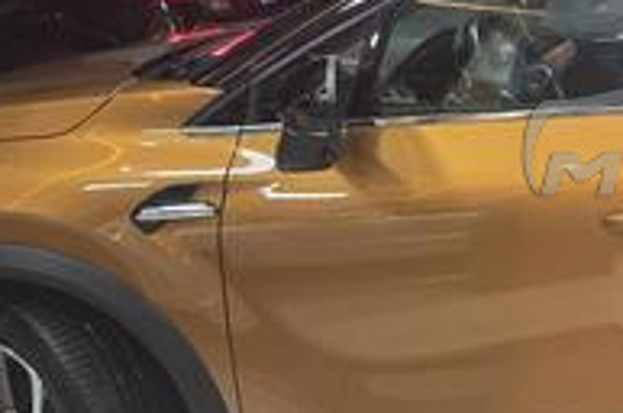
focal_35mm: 81
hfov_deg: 22.5
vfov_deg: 16.7
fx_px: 1399
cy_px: 131
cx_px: 807
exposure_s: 1/100
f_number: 1.7
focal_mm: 6.3
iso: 200
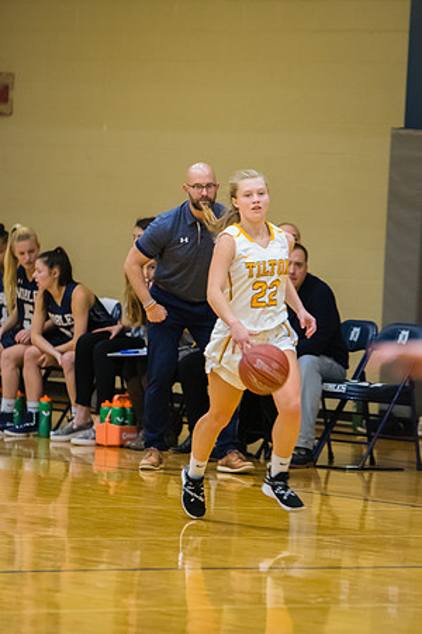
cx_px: 211
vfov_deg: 6.9
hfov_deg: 4.6
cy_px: 317
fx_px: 5275
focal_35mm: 300
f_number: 2.8
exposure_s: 1/400
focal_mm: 200
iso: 3200
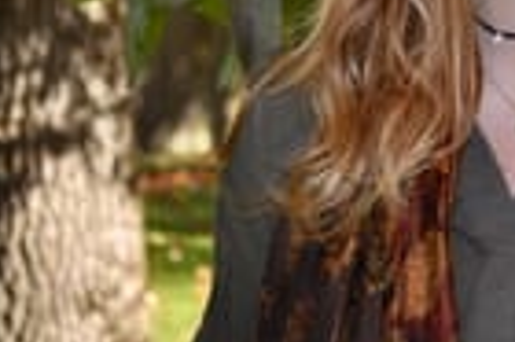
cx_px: 555
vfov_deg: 6.6
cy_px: -105
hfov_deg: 9.9
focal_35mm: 205
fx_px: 2929
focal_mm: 48
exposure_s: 1/160
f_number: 5.3
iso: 200
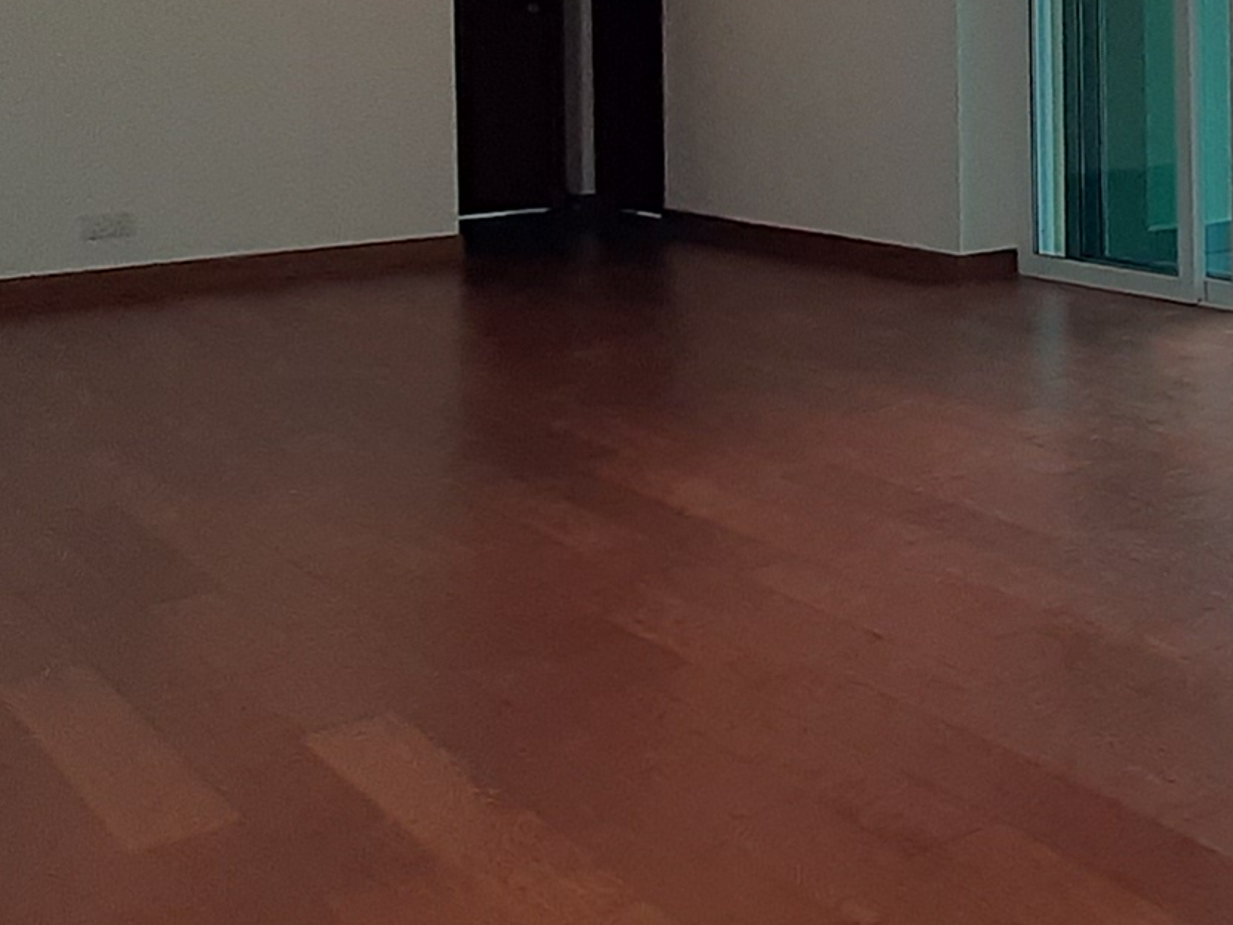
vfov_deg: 27.2
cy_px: 39
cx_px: 1589
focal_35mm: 51
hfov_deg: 30.1
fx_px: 1817
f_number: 2.2
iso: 50
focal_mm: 1.42
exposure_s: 1/100
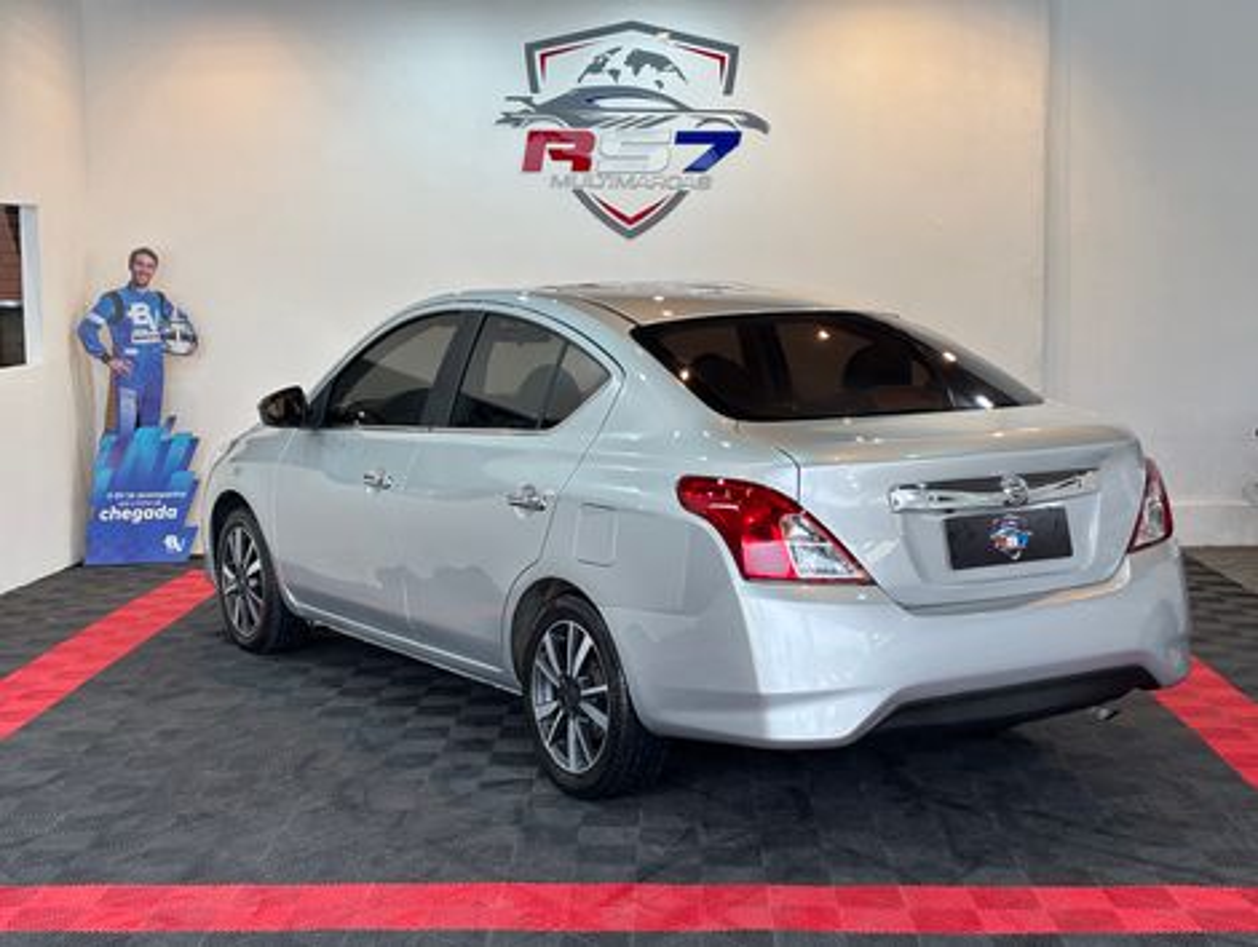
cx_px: 629
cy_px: 474
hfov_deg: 36.8
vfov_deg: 28.1
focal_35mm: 52
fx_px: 1893
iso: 32
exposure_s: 1/120
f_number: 1.6
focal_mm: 5.96
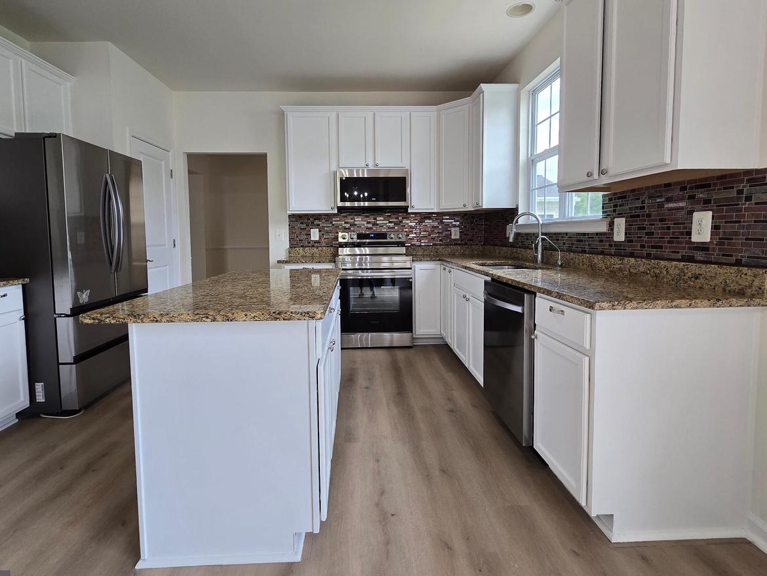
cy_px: 254
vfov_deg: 77.8
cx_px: 367
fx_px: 355
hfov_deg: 94.4
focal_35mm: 16
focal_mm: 2.2
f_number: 2.2
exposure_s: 1/60
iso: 100
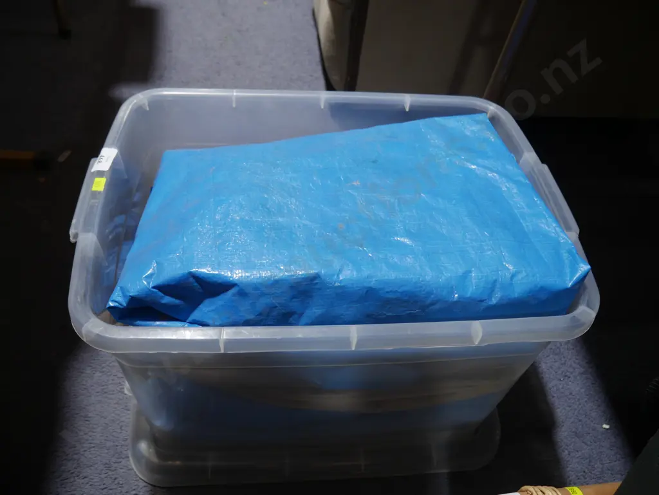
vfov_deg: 49.8
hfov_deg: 63.4
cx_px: 330
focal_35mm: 28
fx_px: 533
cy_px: 248
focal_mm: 14
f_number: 3.5
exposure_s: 1/60
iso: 250
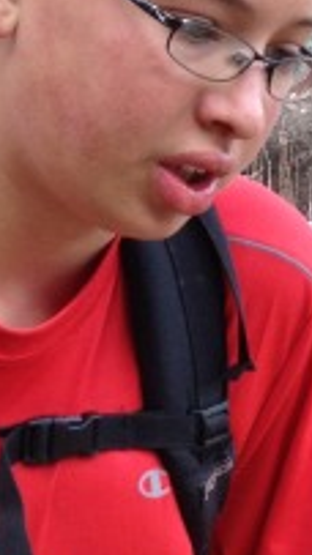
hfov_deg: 7.2
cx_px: 690
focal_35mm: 160
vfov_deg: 13.1
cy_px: 663
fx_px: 2356
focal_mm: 4.28
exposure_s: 1/120
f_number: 2.4
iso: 64
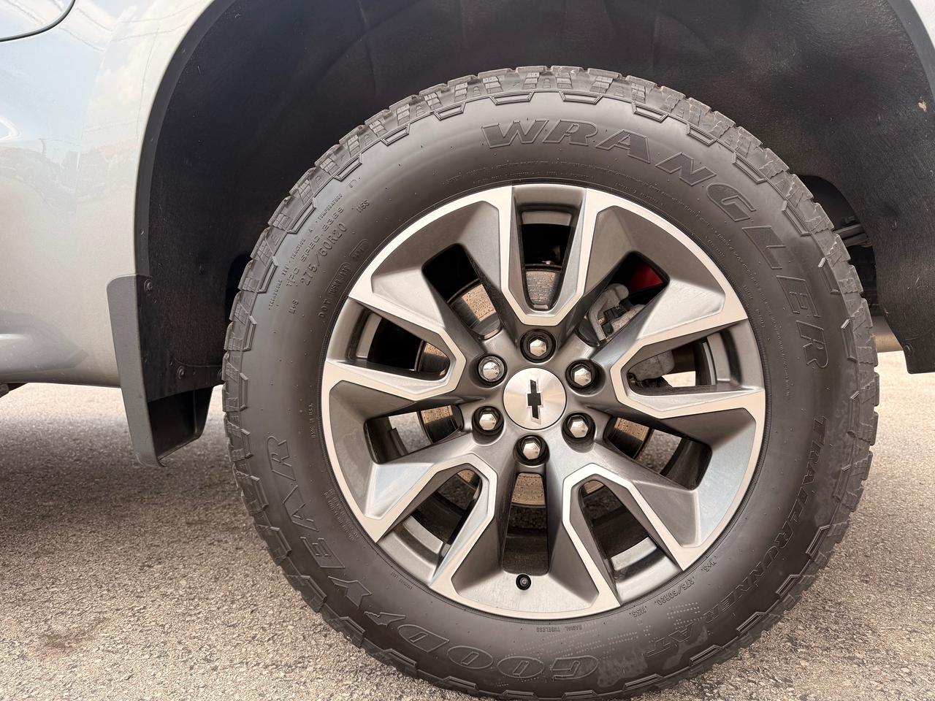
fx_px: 648
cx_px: 468
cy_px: 350
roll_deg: -1.2
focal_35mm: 24
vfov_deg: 56.8
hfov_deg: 71.6
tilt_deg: -3.9
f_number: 1.78
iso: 80
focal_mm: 6.76
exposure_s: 1/494
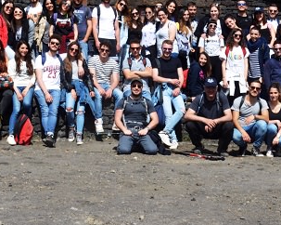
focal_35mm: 100
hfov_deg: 19.1
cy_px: 0
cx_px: 131
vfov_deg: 15.1
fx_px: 833
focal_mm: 27
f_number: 18
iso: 250
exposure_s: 1/125
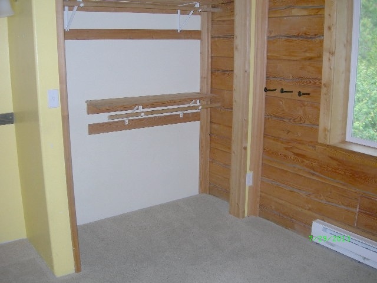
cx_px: 188
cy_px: 142
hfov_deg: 49.0
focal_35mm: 38
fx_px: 414
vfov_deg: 37.7
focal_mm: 7.8
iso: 50
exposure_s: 1/60.1
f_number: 2.8
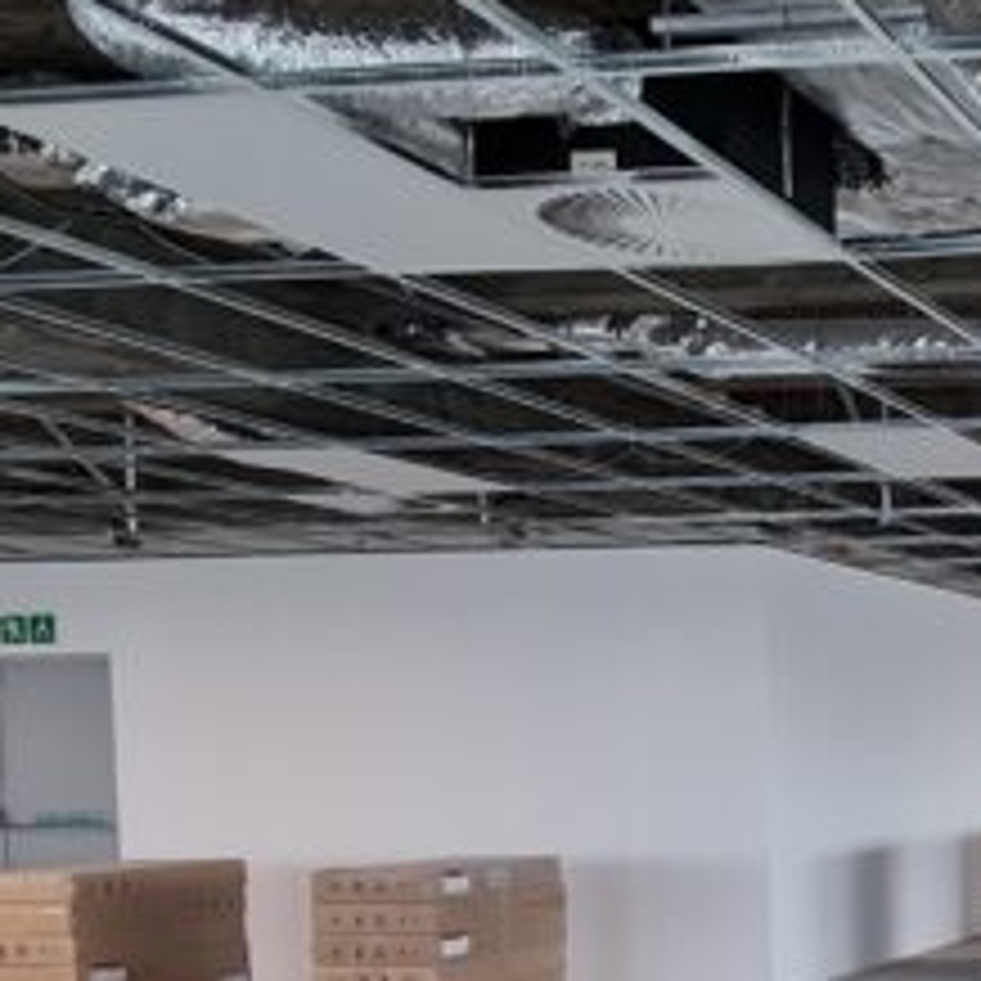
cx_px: 1332
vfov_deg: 30.5
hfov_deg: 26.1
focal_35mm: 54
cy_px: 846
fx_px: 1731
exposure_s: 1/50
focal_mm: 2.2
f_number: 2.2
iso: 80
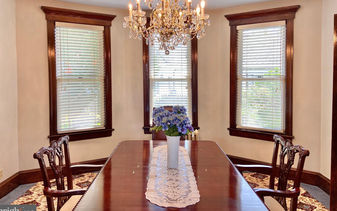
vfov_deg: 44.4
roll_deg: +0.0
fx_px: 257
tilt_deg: -3.1
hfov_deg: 66.5
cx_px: 166
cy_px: 90
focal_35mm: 28
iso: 64
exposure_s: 1/120
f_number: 1.8
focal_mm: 4.25
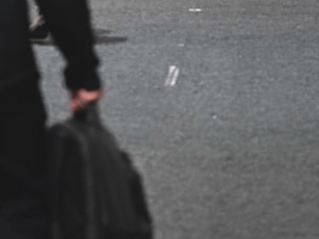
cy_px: -153
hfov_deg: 7.5
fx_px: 2423
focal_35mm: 263
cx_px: 26
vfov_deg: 5.6
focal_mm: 70
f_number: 2.8
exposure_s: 1/160
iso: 1600
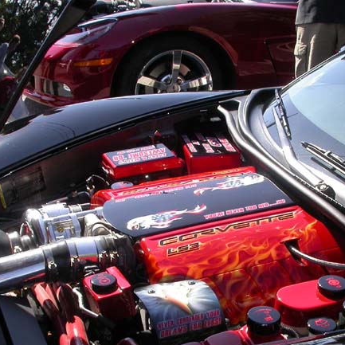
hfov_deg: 27.7
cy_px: 238
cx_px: 200
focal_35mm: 62
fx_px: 699
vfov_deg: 27.5
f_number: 6
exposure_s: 1/229
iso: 100
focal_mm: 7.85
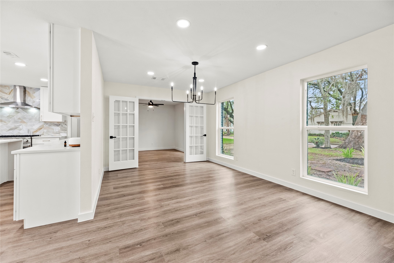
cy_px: 132
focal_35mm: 14
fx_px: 153
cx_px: 197
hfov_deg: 104.2
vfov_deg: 81.2
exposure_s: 1/25
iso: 800
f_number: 8
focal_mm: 14
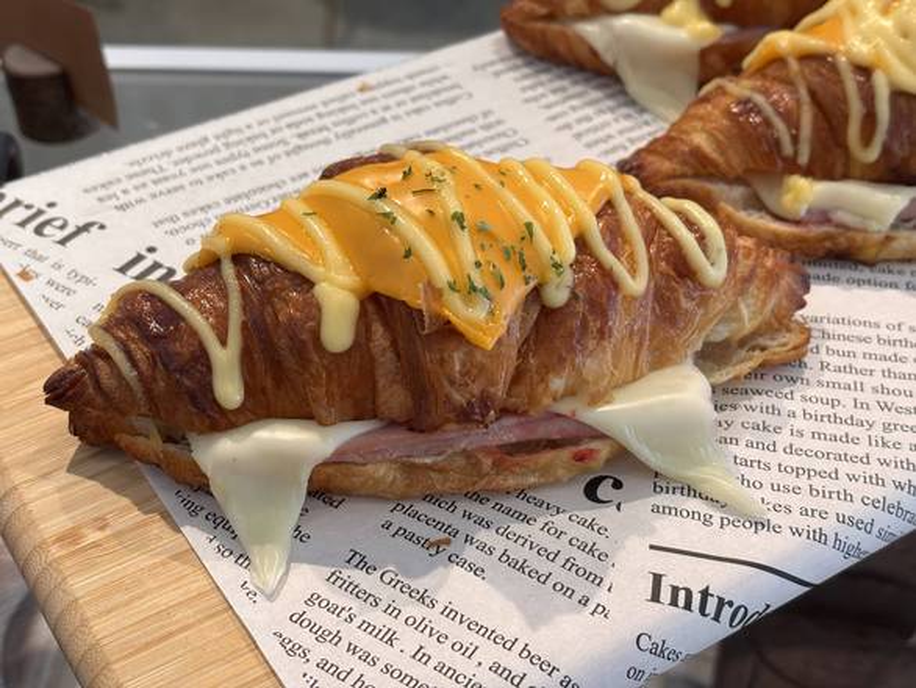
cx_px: 458
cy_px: 344
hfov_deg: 36.8
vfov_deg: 28.1
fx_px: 1377
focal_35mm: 52
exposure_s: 1/120
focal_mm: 5.96
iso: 40
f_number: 1.6
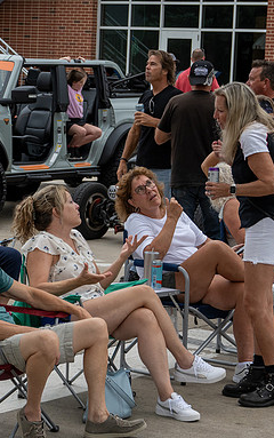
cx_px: 17
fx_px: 1407
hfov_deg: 11.0
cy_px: 232
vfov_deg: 17.7
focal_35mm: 118
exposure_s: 1/200
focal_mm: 42
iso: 320
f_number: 5
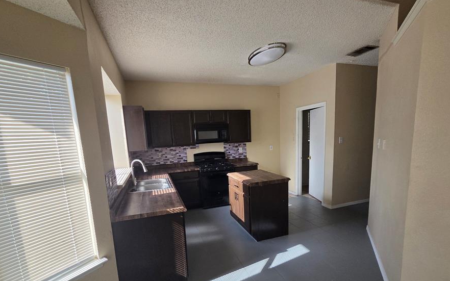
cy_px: 170
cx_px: 232
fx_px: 196
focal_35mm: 16
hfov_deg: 97.8
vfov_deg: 70.4
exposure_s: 1/556
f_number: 2.2
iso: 100
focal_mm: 2.2
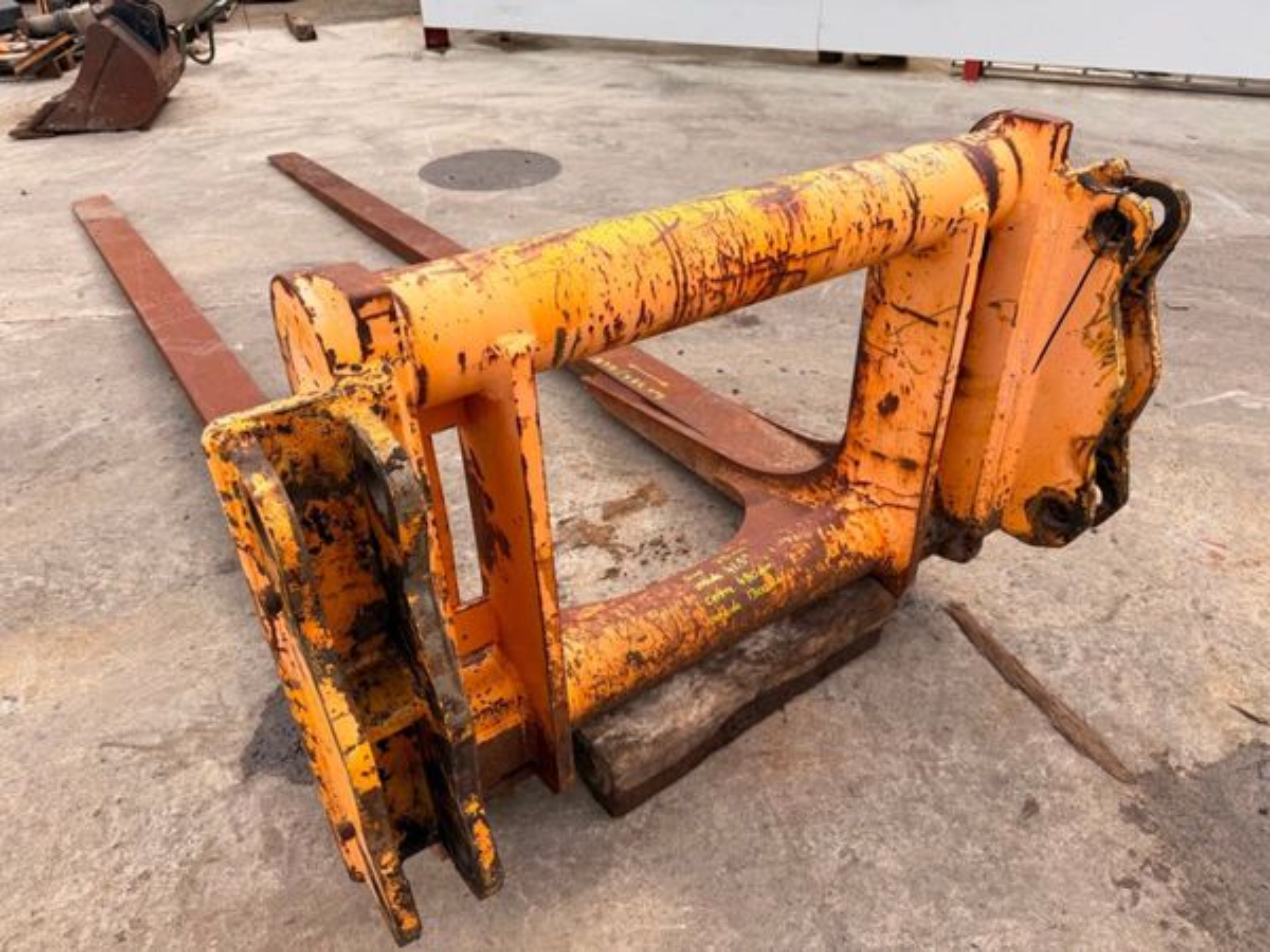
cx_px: 635
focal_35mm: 24
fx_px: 881
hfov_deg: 71.6
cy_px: 476
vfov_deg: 56.8
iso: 80
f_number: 1.78
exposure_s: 1/2525
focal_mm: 6.76
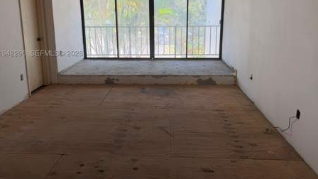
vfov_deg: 40.8
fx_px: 236
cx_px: 158
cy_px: 55
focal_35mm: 28
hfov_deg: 67.9
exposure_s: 1/121
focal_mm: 6.76
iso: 64
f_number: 1.78
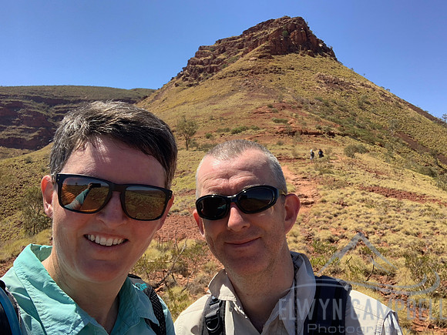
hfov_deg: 56.8
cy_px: 168
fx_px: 413
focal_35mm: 32
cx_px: 224
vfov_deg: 44.2
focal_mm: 2.87
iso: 16
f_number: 2.2
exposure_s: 1/447
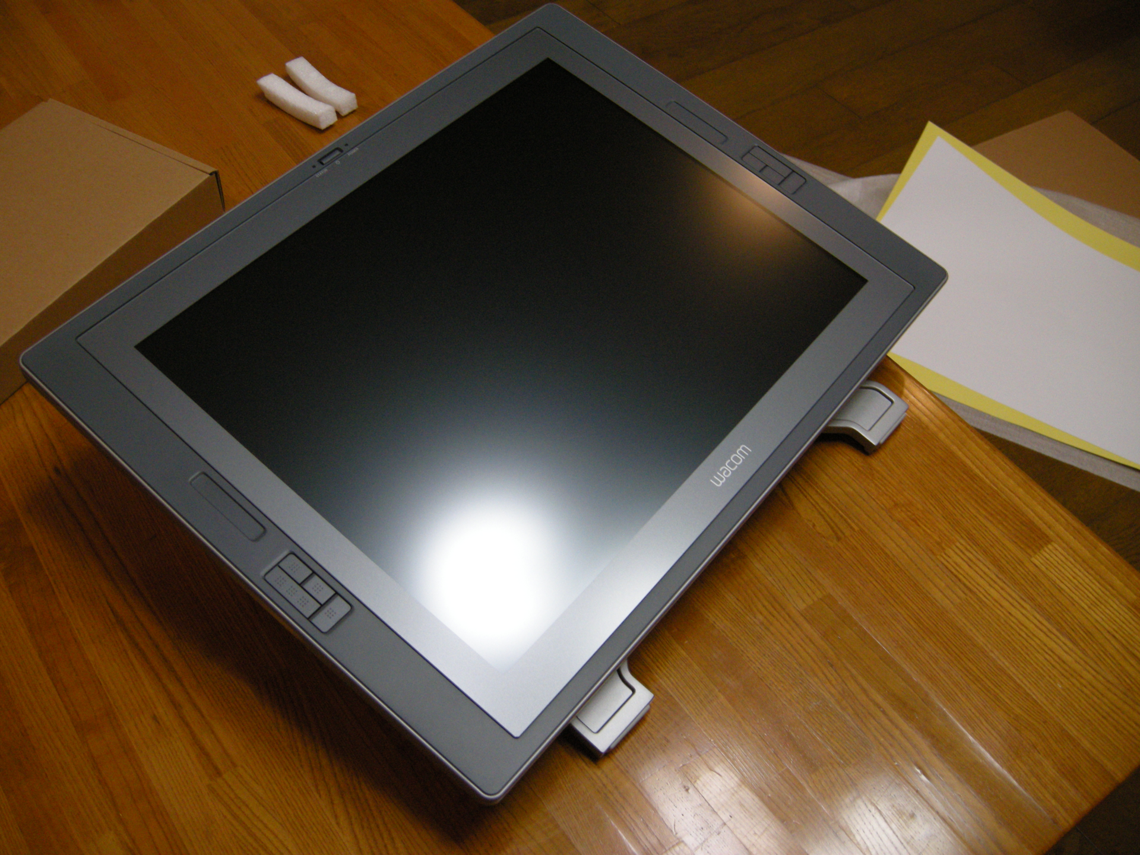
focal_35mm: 35
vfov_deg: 40.7
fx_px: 1153
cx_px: 570
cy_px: 428
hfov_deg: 52.6
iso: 264
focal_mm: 7.5
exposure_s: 1/60.2
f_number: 2.7
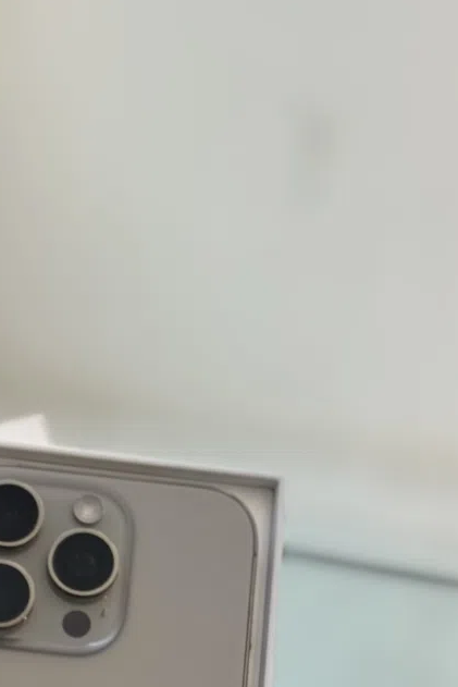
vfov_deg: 18.4
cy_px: 688
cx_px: 37
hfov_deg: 12.6
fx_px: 2060
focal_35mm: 108
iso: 64
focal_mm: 6.76
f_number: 1.78
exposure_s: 1/627
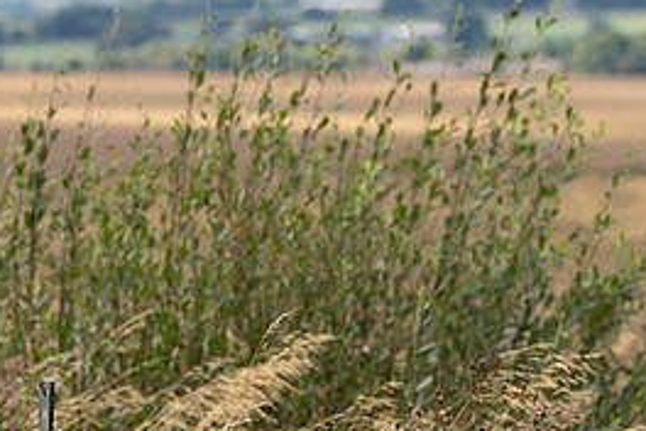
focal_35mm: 428
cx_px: -207
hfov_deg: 4.8
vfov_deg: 3.2
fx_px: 7680
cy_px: 23
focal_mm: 105
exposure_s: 1/800
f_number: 4
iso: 100
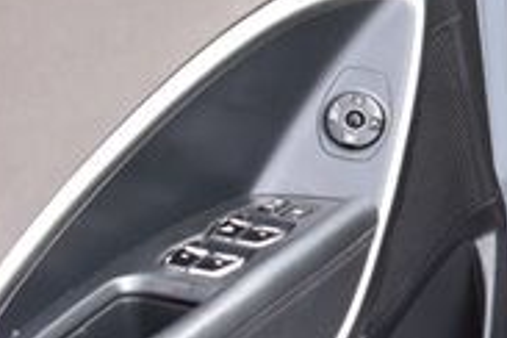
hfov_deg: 14.7
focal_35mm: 126
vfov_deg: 10.8
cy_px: 64
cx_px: 848
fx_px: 1774
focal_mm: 24
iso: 400
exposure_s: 1/60
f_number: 8
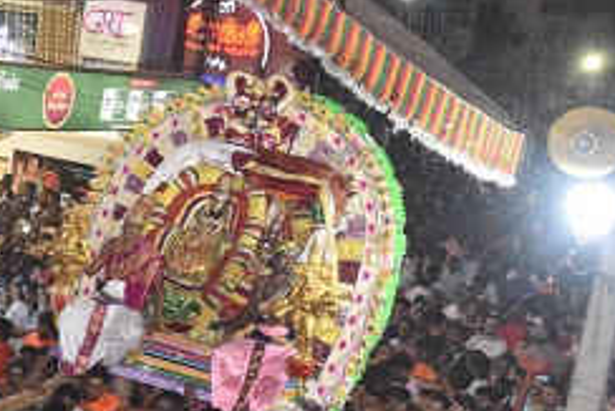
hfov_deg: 23.3
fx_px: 1385
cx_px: -88
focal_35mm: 81
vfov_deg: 16.8
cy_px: 295
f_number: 5.6
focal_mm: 22
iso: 2000
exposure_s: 1/125
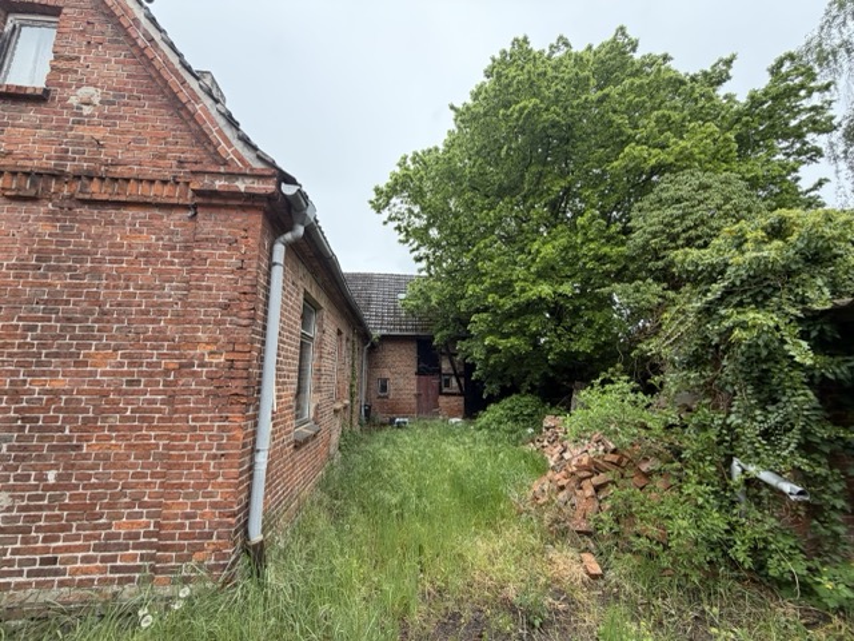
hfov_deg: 102.1
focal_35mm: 14
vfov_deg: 85.7
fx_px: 345
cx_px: 427
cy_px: 320
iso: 64
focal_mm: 2.22
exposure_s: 1/215
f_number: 2.2
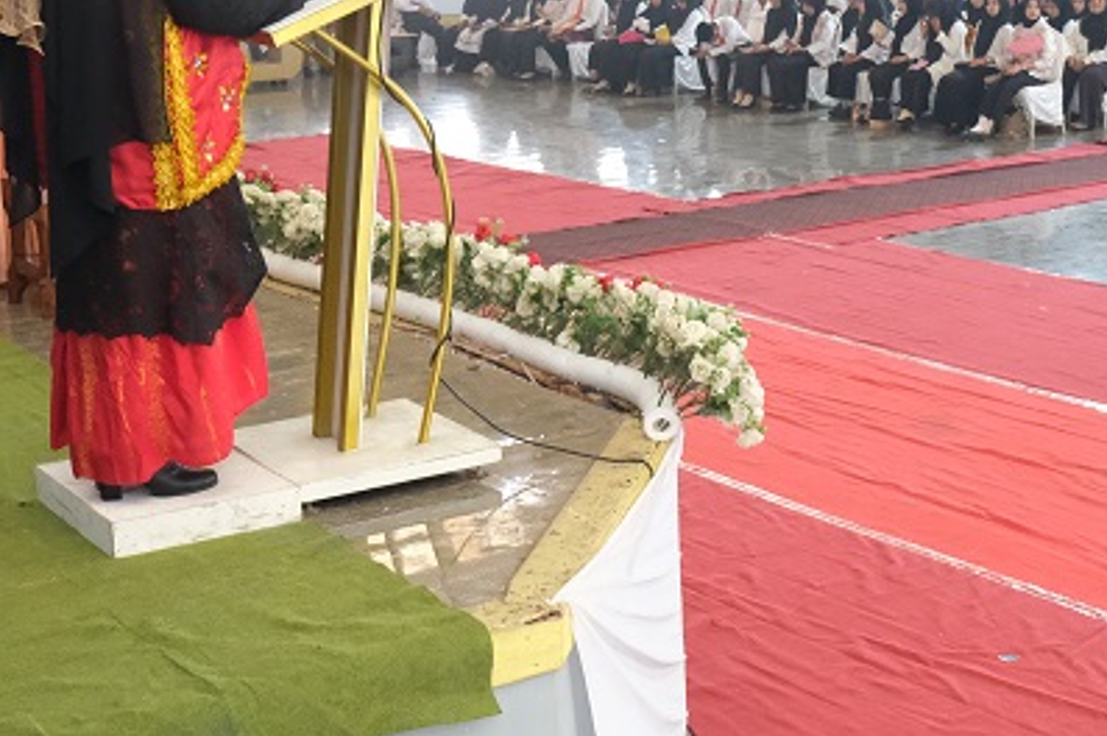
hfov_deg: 30.9
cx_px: 820
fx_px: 1966
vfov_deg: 20.9
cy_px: 145
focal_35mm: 64
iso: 4000
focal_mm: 18
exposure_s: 1/125
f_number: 3.2
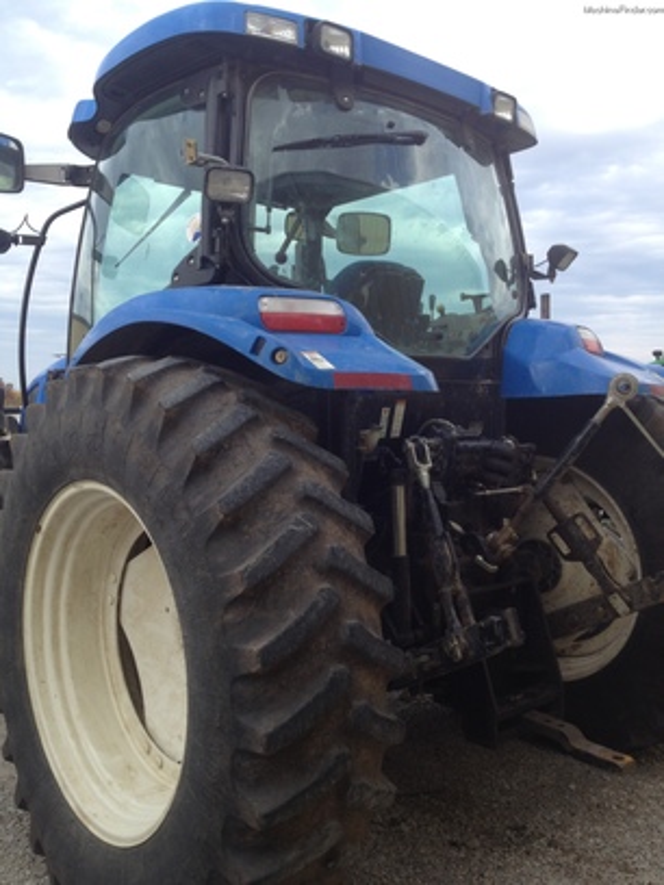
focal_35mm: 35
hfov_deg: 40.7
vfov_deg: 52.6
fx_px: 895
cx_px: 332
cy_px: 442
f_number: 2.4
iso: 64
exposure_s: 1/536
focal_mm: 4.28
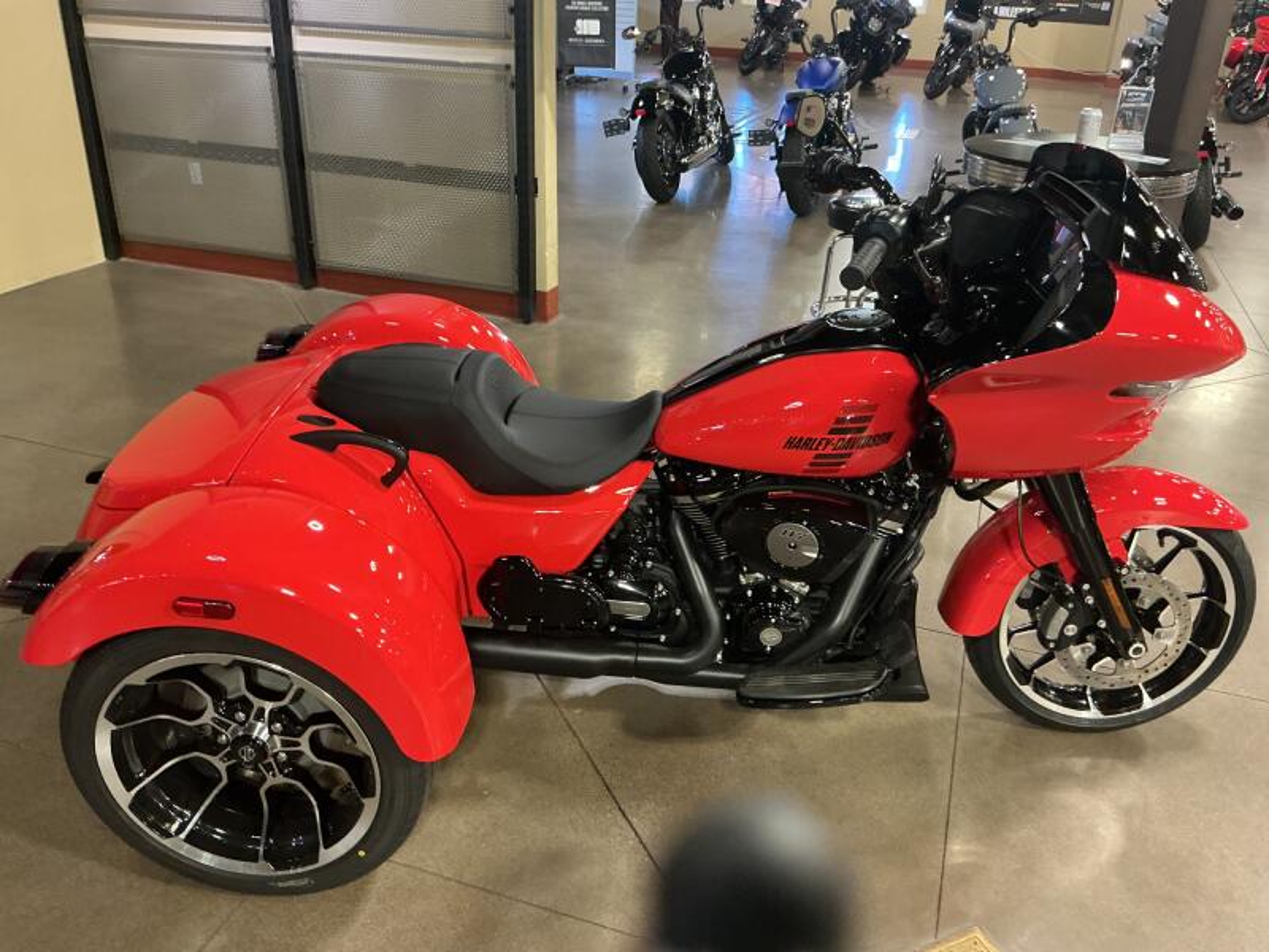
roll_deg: -1.4
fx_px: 1063
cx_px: 634
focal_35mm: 29
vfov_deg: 48.2
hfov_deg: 61.7
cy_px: 476
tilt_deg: -26.7
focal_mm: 3
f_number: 1.8
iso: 200
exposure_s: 1/60
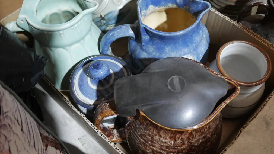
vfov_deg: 28.3
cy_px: 65
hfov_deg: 48.4
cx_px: 138
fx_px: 305
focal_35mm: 42
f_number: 4.1
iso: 1600
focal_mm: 19
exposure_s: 1/60
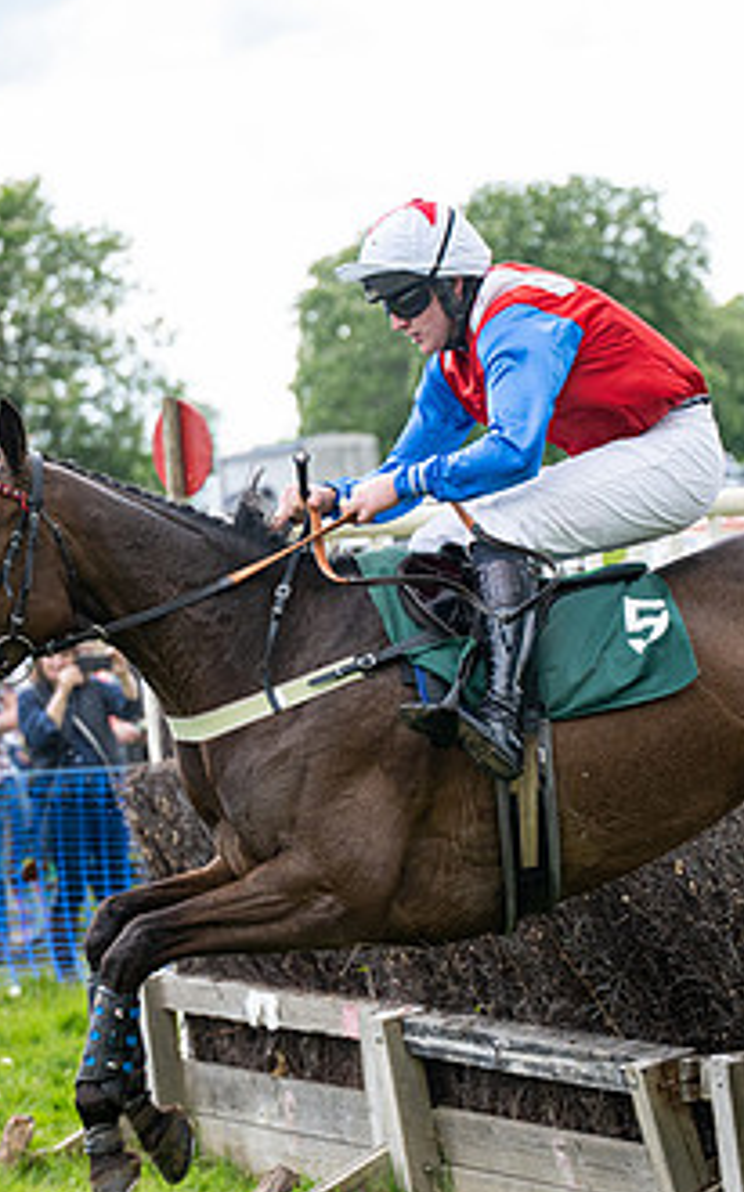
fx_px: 5163
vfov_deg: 13.2
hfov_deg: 8.2
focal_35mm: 159
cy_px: 776
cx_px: 497
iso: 400
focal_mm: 70
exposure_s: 1/2000
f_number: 2.8
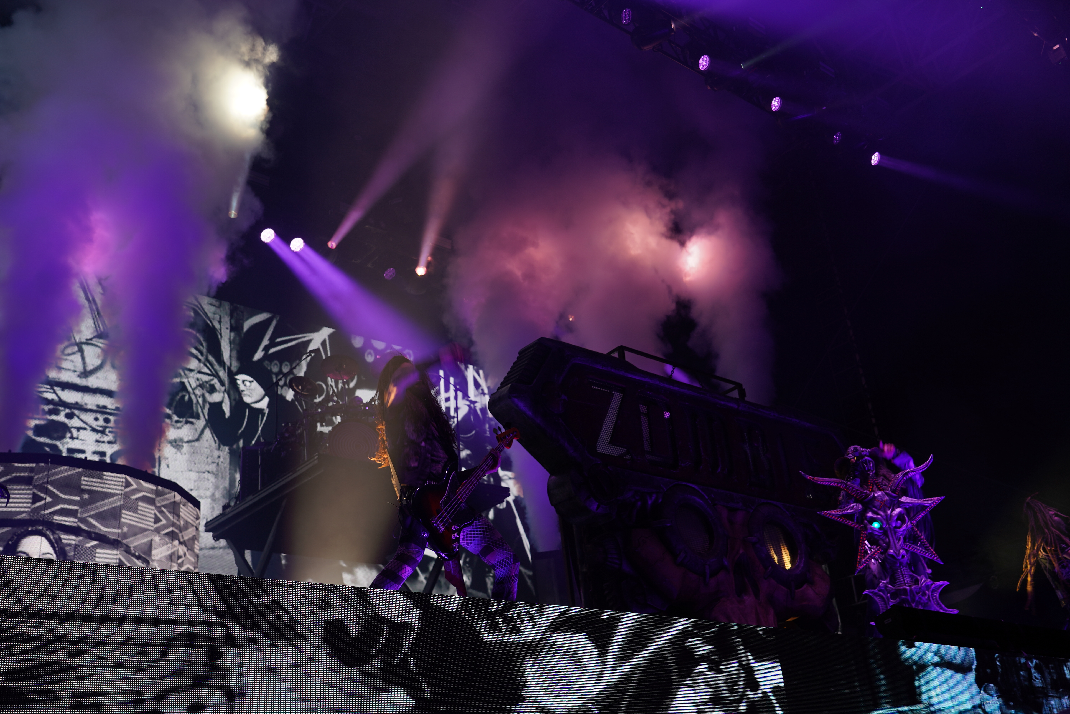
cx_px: 535
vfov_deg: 37.9
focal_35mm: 35
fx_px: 1040
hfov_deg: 54.4
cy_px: 357
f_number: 5
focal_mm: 35
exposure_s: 1/60
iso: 100
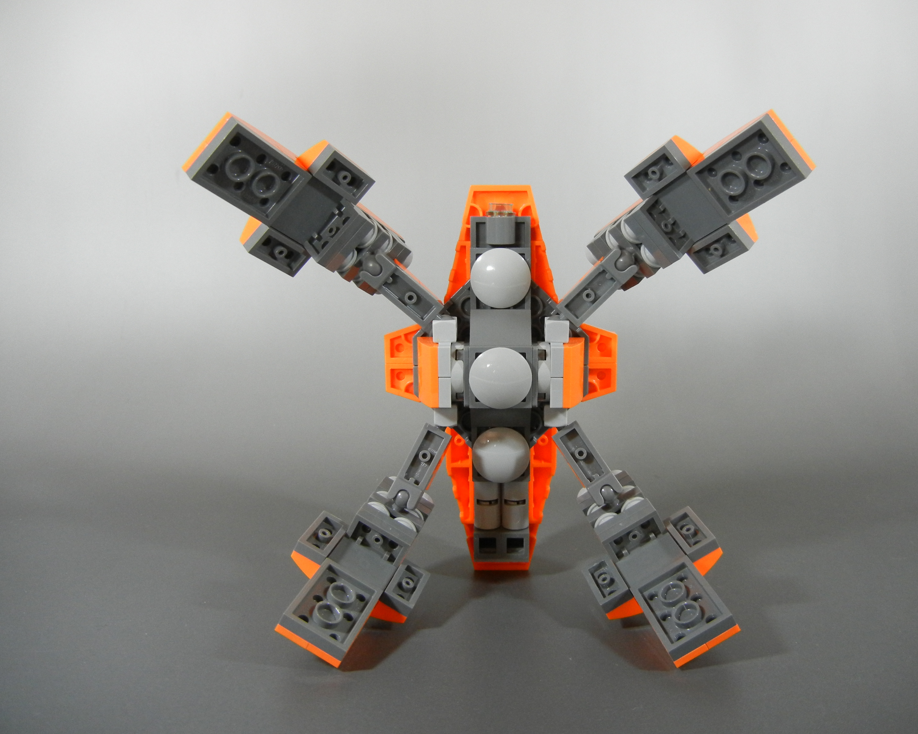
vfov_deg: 45.8
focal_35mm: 32
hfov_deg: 55.6
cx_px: 493
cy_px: 369
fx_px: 869
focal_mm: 5.4
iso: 400
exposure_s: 1/41.4
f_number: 3.5
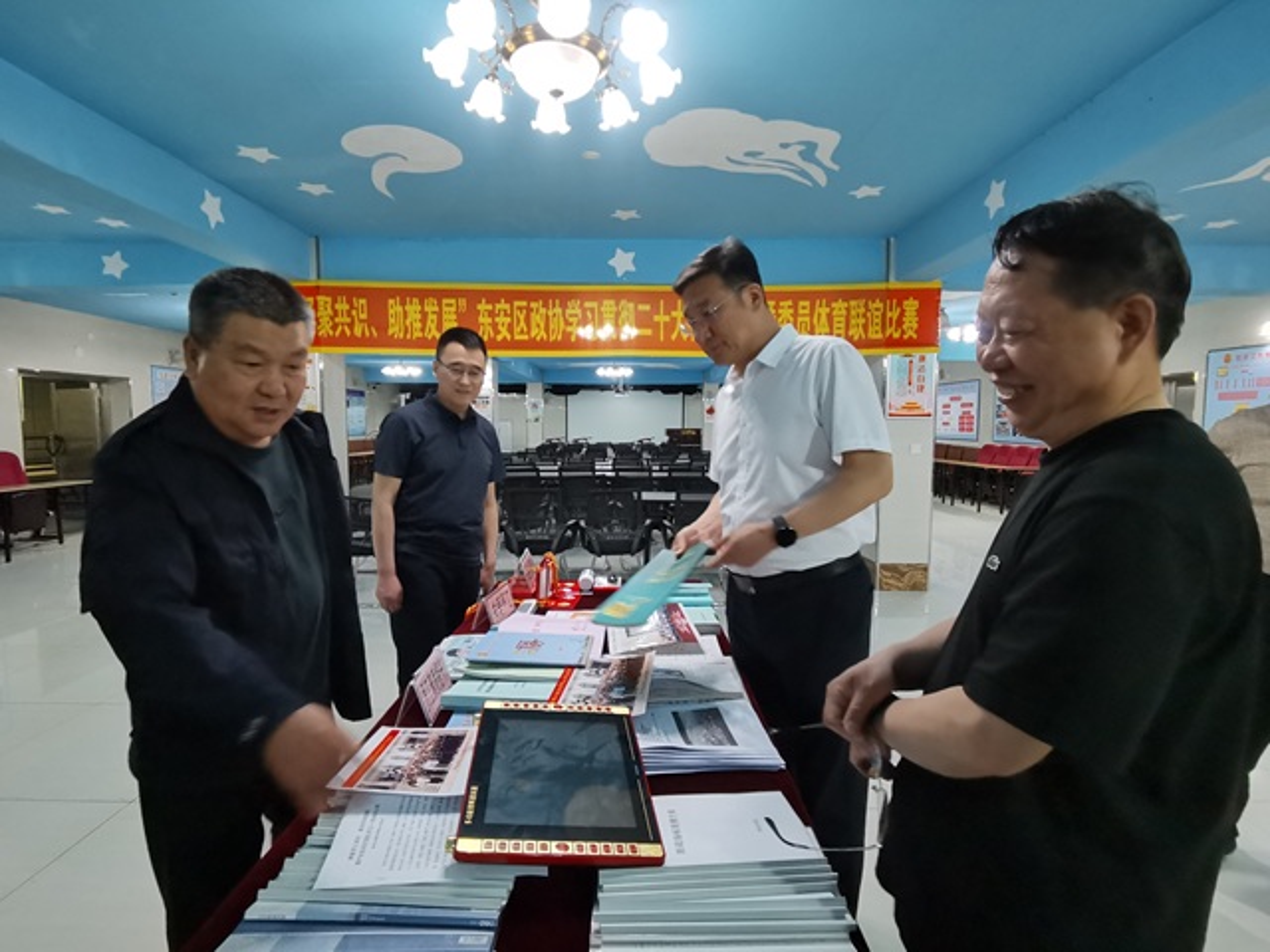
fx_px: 624
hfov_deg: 91.0
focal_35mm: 17
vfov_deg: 74.7
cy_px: 476
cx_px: 635
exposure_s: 1/25
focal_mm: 2.26
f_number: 2.2
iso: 800
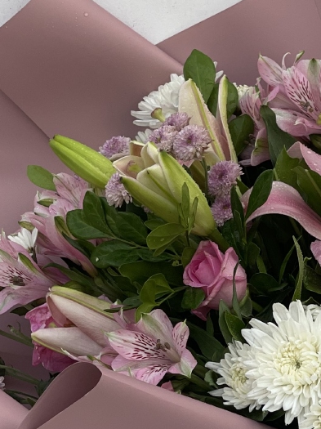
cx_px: 245
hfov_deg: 8.1
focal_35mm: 183
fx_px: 2265
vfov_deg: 10.8
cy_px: 281
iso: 25
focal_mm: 7.5
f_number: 2.2
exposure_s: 1/99
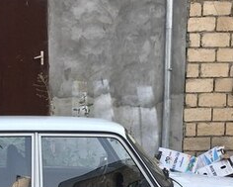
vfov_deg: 18.7
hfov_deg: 23.8
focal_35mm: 79
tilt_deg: -8.7
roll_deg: +1.1
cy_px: 205
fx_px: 545
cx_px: 49
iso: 25
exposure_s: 1/265
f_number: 2.2
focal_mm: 4.15
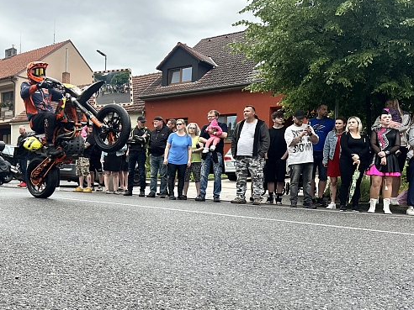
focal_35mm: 39
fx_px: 466
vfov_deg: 36.7
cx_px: 93
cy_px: 187
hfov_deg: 45.8
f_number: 1.78
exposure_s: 1/704
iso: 80
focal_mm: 6.86
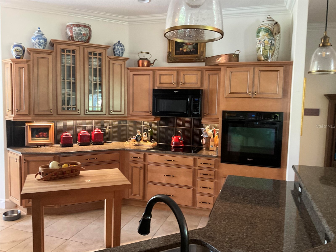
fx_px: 281
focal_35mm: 29
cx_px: 168
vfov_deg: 48.2
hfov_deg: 61.7
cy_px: 126
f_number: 1.8
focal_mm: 3
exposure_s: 1/40
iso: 200
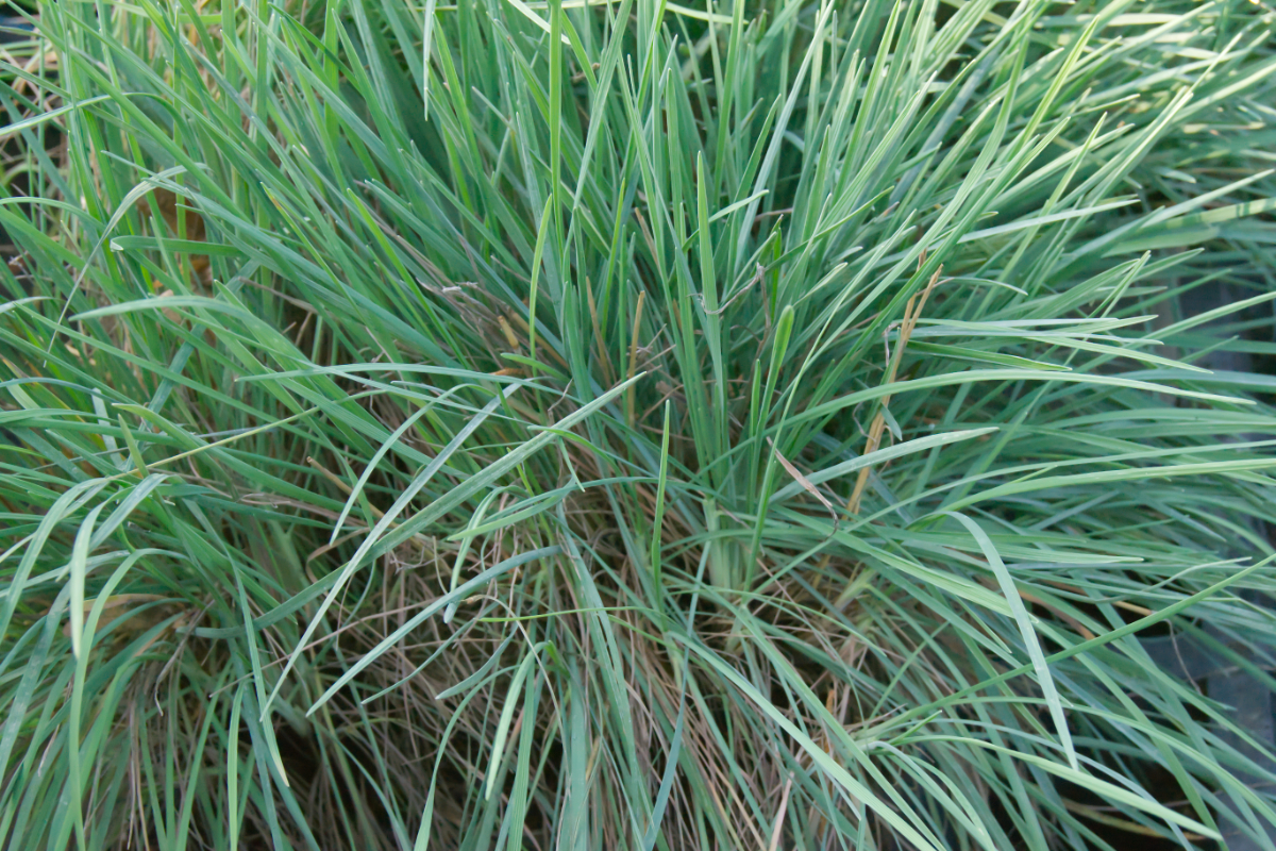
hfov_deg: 27.0
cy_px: 426
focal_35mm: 75
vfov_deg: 18.2
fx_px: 2658
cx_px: 638
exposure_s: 1/400
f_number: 11
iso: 3200
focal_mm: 50
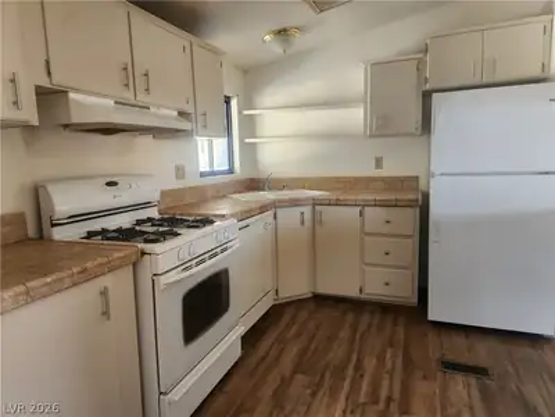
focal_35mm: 23
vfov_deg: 58.9
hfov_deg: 73.9
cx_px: 278
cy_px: 208
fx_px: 369
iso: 200
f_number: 1.8
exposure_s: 1/120
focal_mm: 5.4
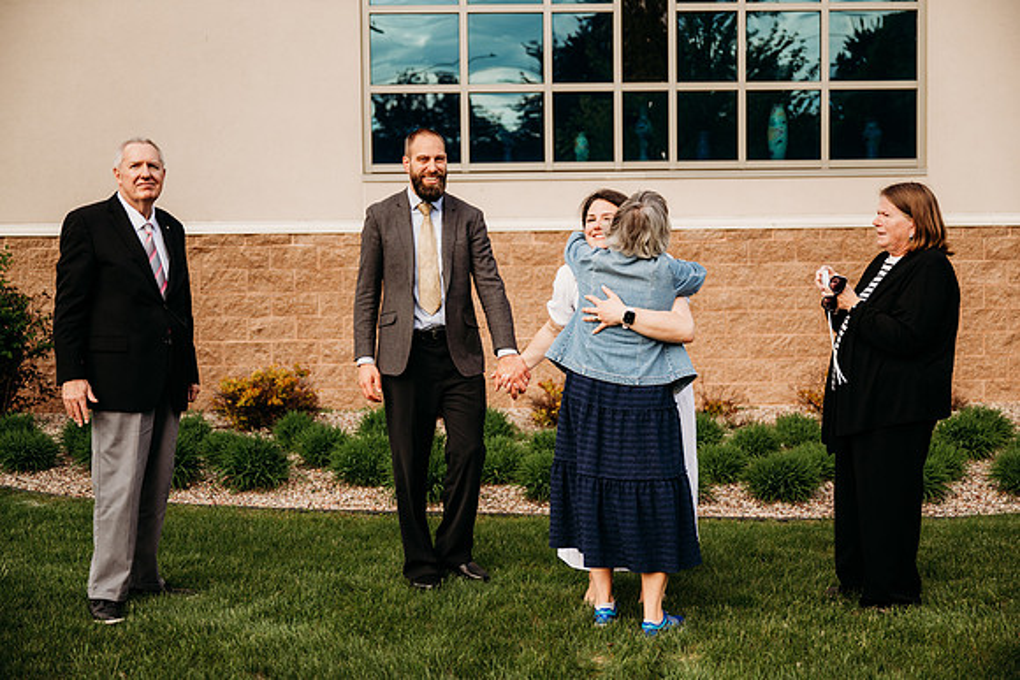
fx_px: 1360
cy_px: 340
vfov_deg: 28.1
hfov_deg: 41.1
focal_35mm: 48
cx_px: 510
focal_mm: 48
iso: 200
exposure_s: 1/1600
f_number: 2.8
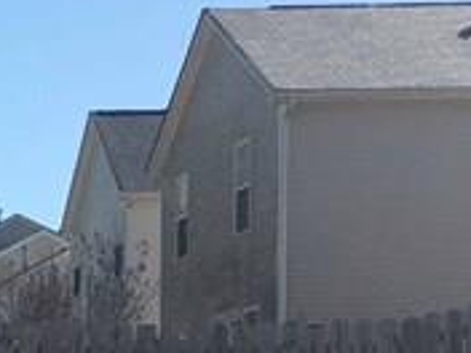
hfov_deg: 10.9
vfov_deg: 8.4
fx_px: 2299
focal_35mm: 169
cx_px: -399
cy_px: 661
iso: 25
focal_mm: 4.15
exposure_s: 1/1832
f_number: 2.2
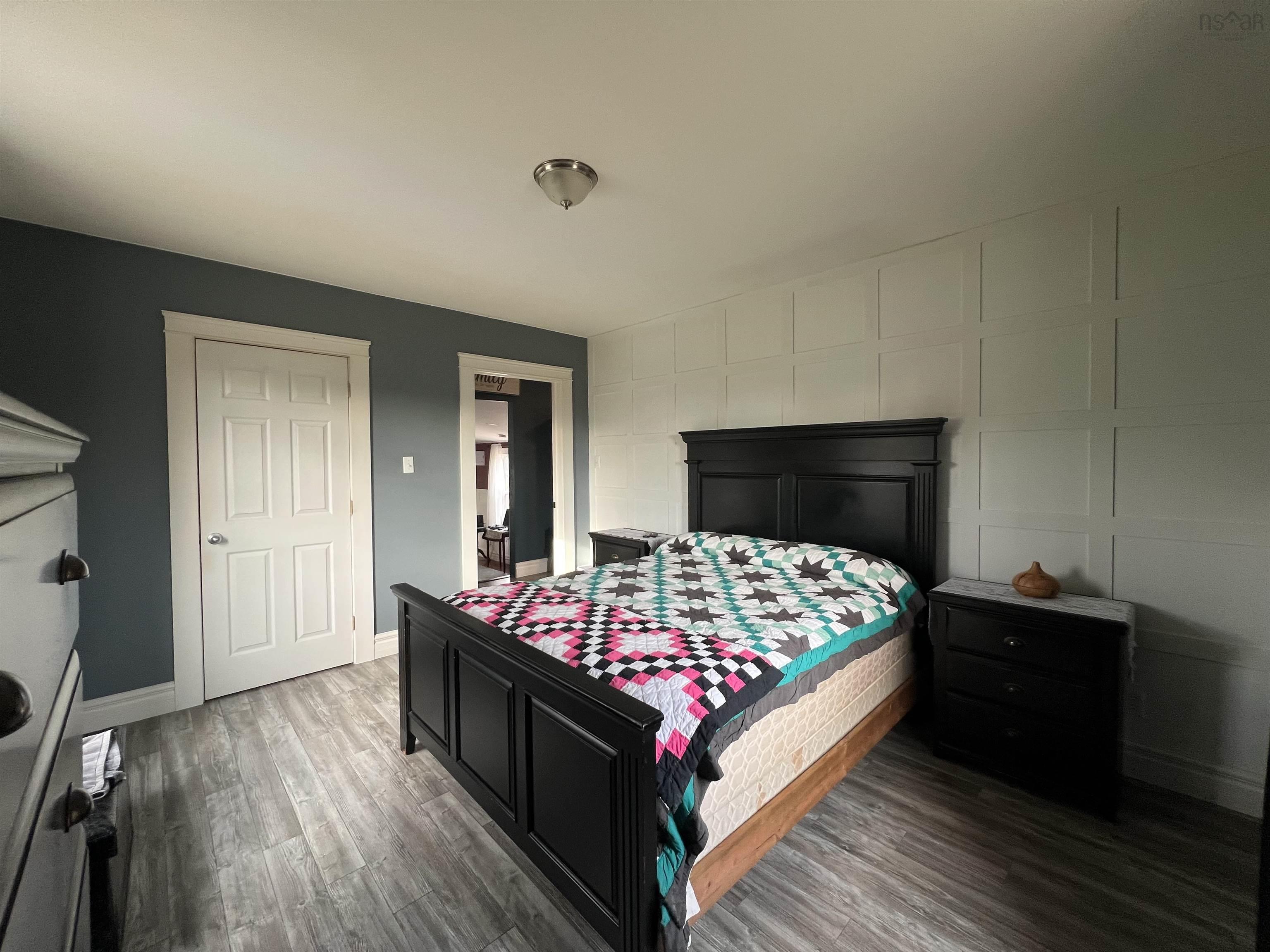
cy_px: 476
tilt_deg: -1.9
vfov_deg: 89.9
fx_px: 477
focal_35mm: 13
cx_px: 635
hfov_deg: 106.2
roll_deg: +0.6
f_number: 1.8
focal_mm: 1.57
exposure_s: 1/60
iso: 160
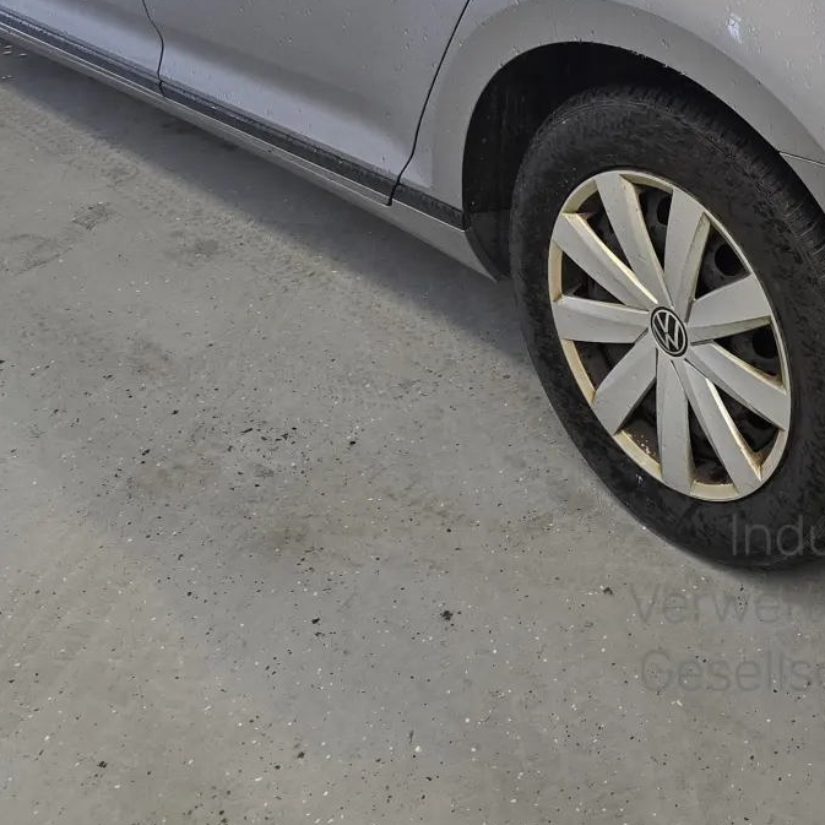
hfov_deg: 28.0
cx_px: 803
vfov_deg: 27.7
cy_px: -13
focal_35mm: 58
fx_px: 1564
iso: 200
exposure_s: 1/180
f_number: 1.7
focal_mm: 6.3
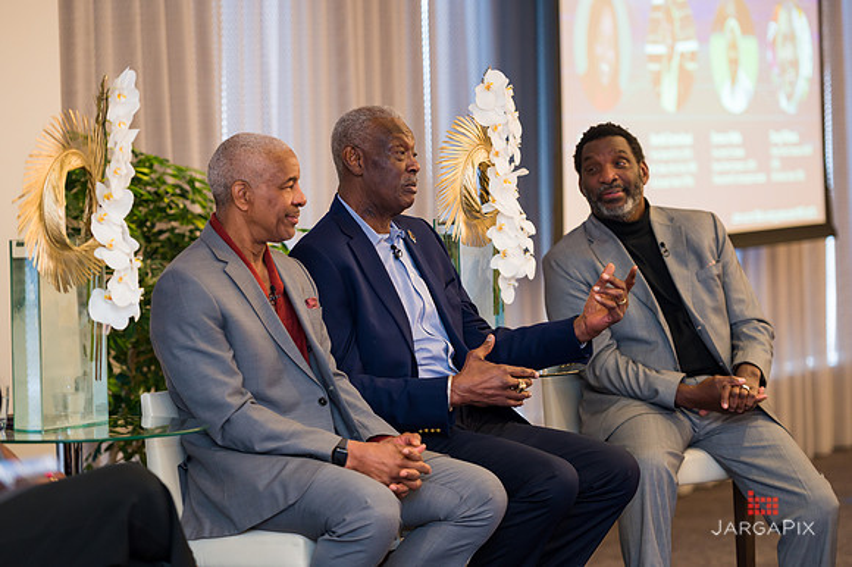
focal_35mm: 130
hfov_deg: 15.8
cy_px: 284
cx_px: 426
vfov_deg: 10.5
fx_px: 3075
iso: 800
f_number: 3.2
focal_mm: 130
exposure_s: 1/200
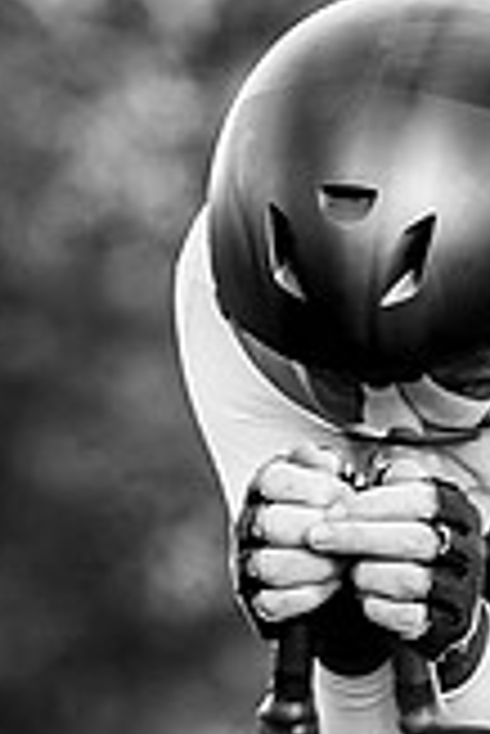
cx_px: 779
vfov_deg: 1.2
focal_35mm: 1669
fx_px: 34001
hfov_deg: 0.8
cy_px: 514
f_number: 4
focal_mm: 200
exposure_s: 1/1000
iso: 500
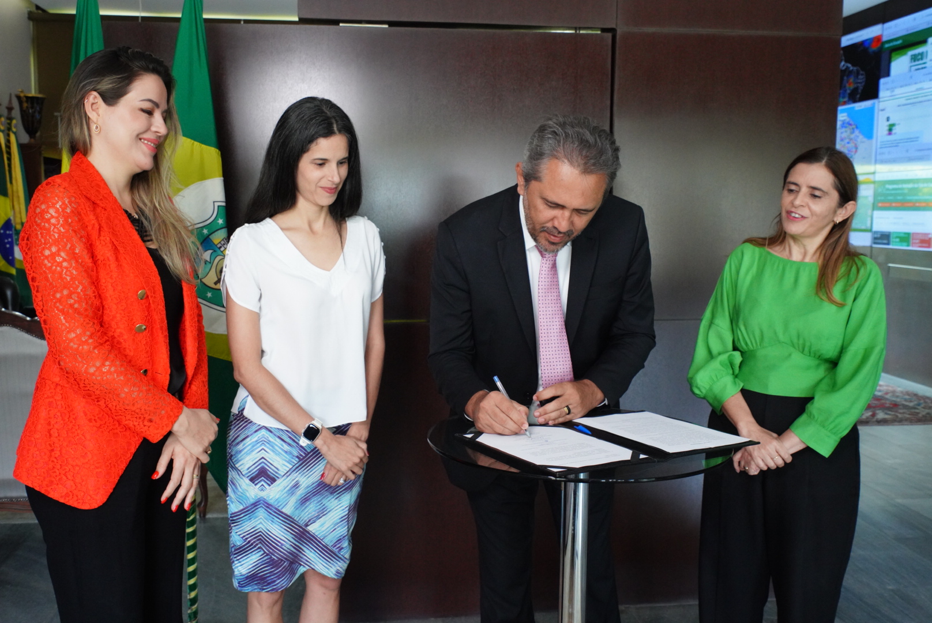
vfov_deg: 37.9
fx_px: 907
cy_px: 312
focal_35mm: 35
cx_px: 466
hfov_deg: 54.4
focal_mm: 35
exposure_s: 1/160
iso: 6400
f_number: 7.1
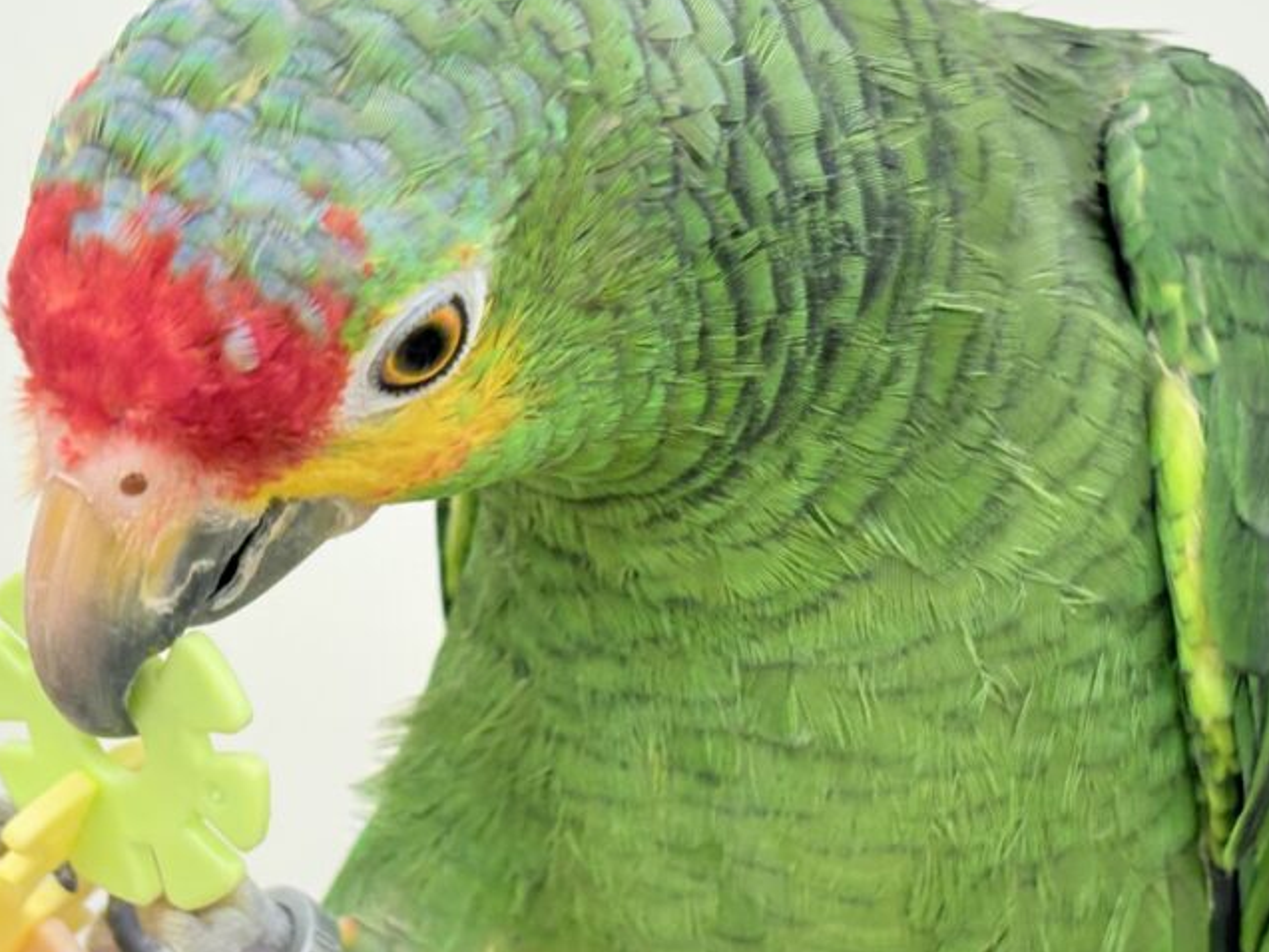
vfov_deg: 15.1
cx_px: 635
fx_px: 3593
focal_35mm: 98
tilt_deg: +1.3
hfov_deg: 20.0
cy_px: 546
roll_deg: -0.5
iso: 50
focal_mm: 5.96
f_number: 1.6
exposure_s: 1/50
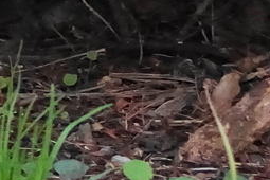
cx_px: -313
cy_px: -36
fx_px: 847
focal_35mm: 113
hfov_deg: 14.2
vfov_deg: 11.9
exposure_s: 1/50
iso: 6400
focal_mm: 8.8
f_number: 1.8
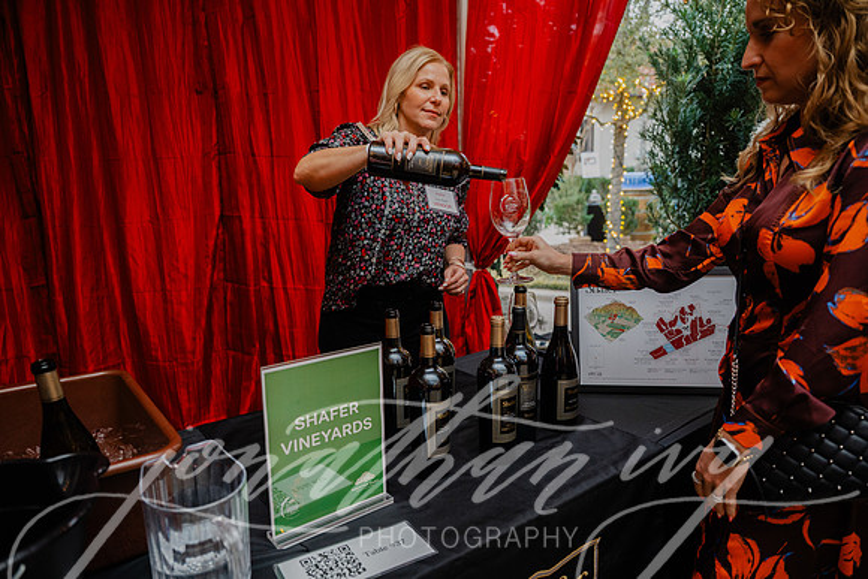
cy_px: 290
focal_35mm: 24
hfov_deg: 73.7
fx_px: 579
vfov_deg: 53.2
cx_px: 434
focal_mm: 24
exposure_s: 1/125
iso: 1250
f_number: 2.8
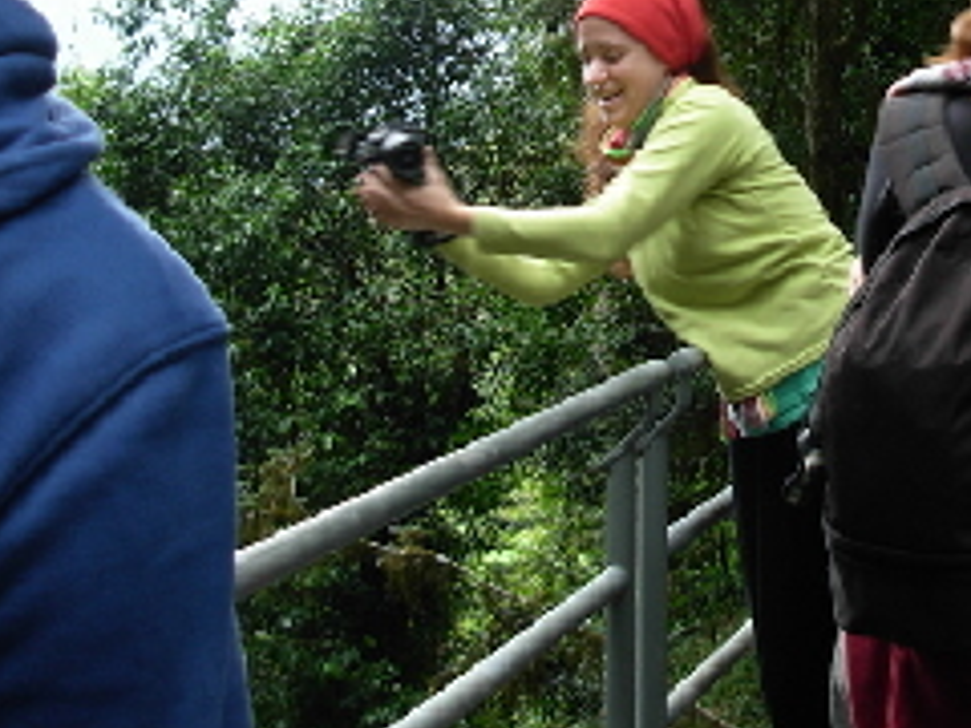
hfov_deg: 25.4
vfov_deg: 19.1
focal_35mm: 76
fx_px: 2132
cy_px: 93
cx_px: 704
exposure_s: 1/30.2
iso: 79
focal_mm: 6.3
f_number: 2.9
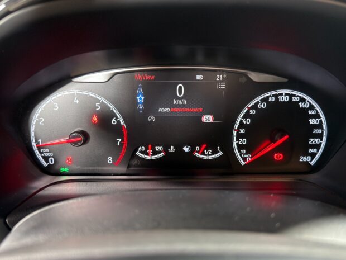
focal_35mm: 29
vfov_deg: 48.2
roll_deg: -1.3
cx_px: 173
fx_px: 290
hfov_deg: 61.7
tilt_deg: -23.2
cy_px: 130
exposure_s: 1/25
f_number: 1.78
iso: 640
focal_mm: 6.76
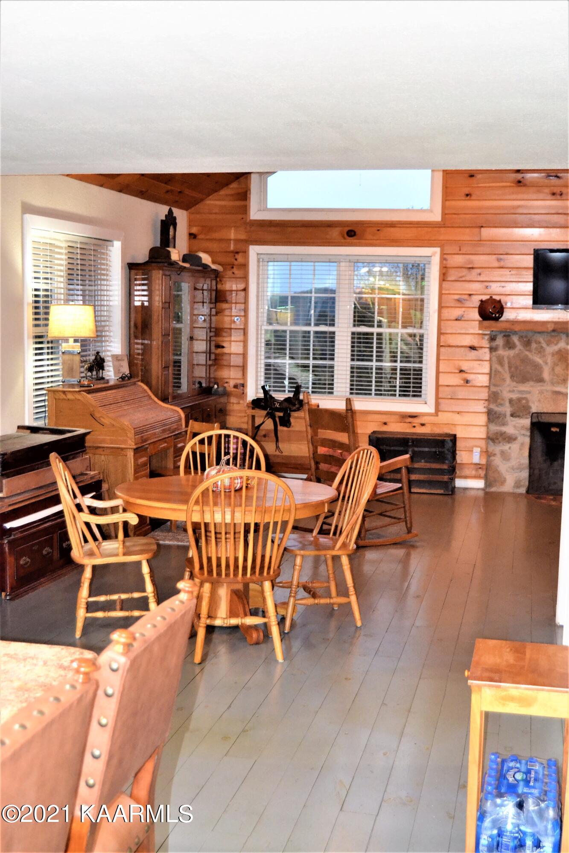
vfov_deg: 42.3
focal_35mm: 46
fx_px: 1103
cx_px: 284
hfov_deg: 28.9
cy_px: 426
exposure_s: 1/60
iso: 2800
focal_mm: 31
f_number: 4.2
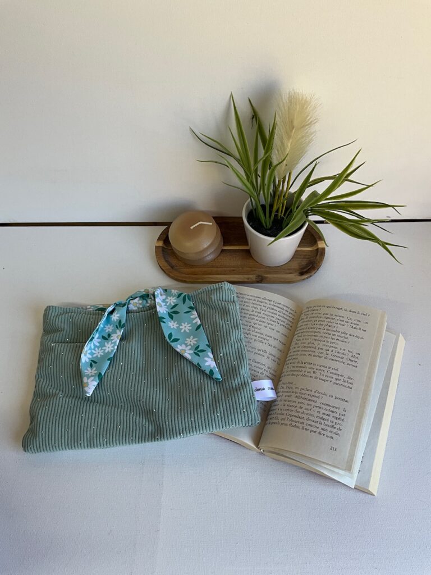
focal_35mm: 29
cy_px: 288
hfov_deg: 48.2
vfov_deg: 61.7
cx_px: 216
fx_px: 481
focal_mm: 3
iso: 16
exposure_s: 1/100
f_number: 1.8
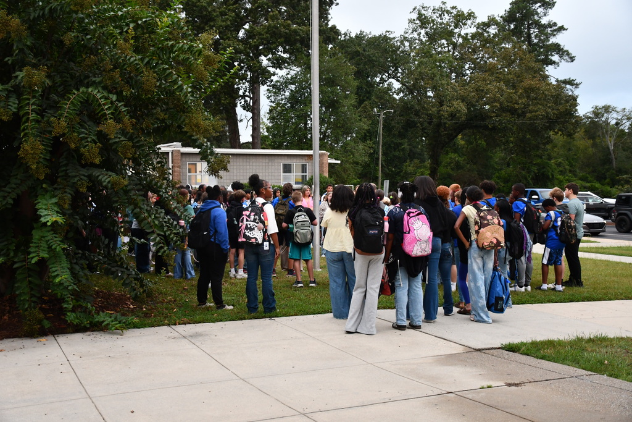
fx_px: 702
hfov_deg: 48.5
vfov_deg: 33.4
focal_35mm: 40
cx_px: 316
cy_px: 211
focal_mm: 27
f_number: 4
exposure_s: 1/125
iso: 1400
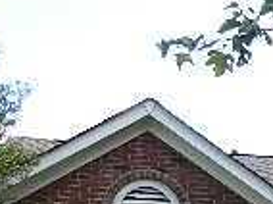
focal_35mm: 104
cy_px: 308
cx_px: 408
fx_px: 819
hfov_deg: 17.1
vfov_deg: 13.4
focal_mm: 4
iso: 160
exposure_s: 1/400
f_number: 3.4
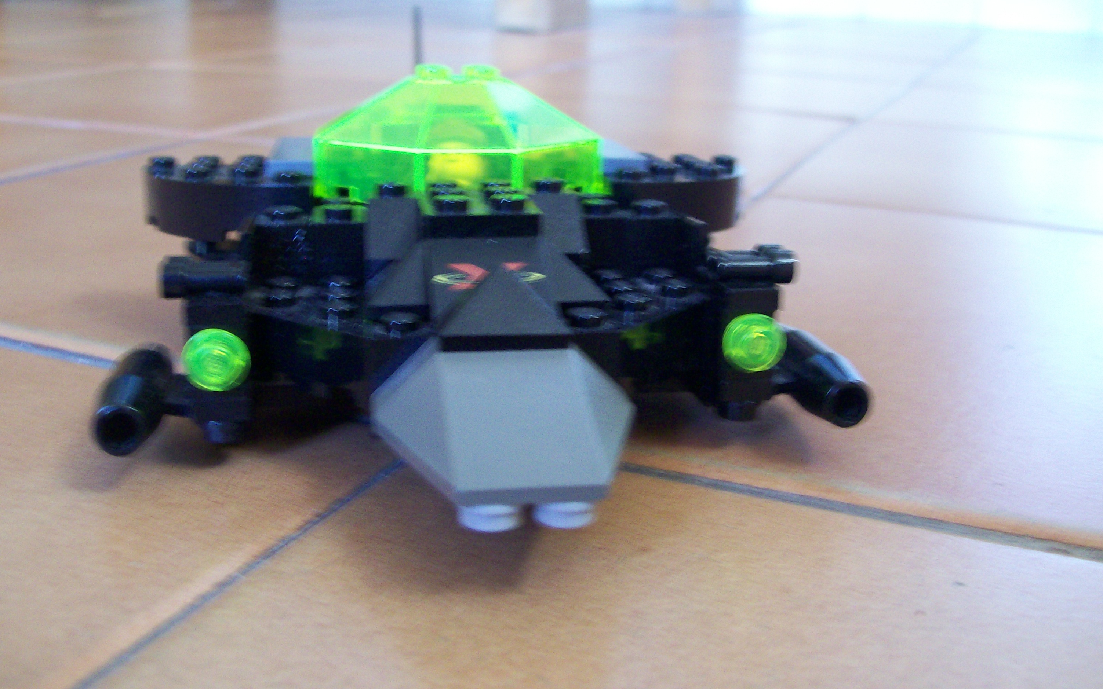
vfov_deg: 32.8
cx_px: 554
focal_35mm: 39
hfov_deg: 50.4
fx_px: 1172
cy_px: 319
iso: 160
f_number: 2.7
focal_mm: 6
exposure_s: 1/11
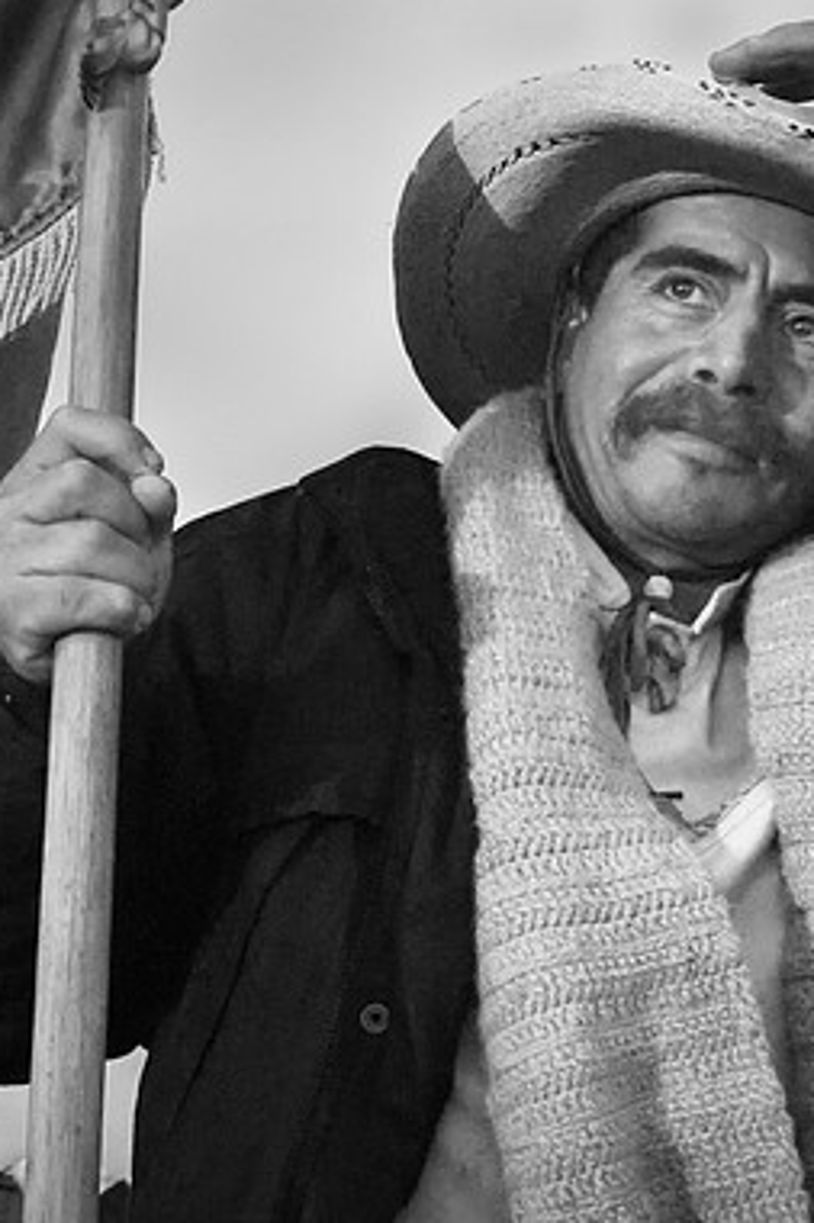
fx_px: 2172
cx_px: 450
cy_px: 607
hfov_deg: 21.2
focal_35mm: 64
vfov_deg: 31.4
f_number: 11
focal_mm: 28
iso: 1600
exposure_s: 1/350
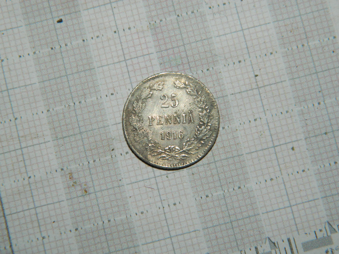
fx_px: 823
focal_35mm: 84
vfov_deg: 17.6
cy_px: 127
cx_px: 170
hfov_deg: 23.3
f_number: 11.9
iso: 200
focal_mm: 15.1
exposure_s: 1/50
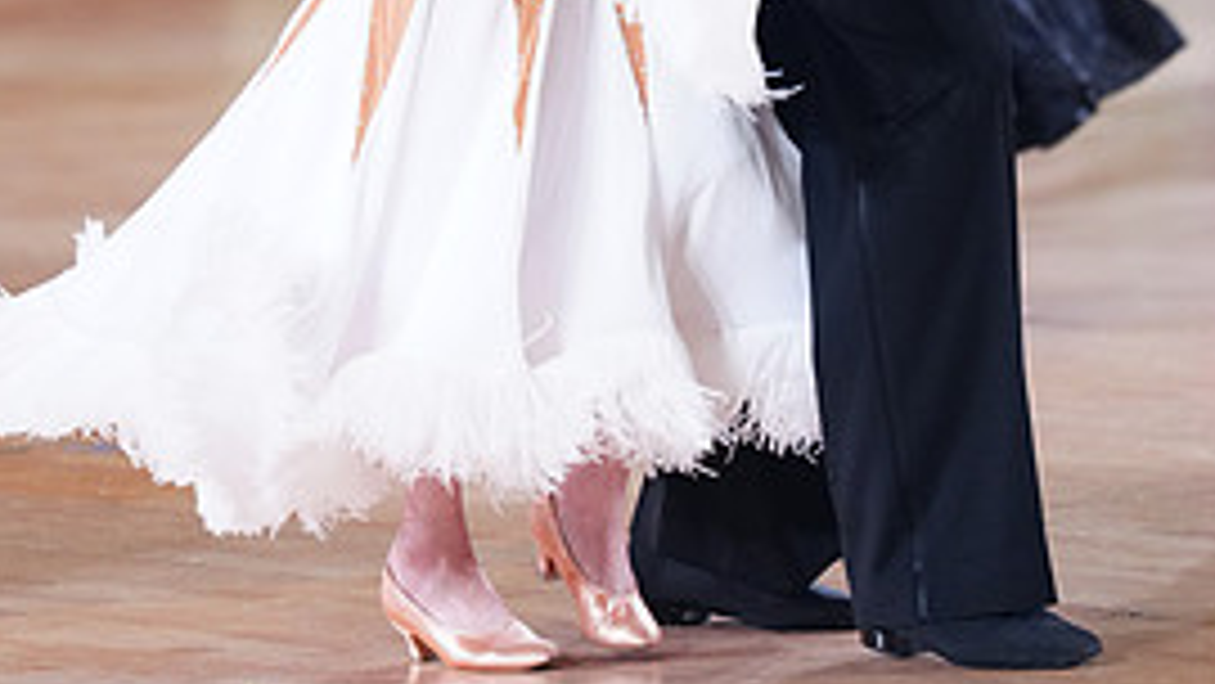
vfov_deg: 2.7
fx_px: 14500
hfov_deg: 4.8
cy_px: -225
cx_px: 682
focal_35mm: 450
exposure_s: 1/400
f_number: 2.8
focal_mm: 200
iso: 2000
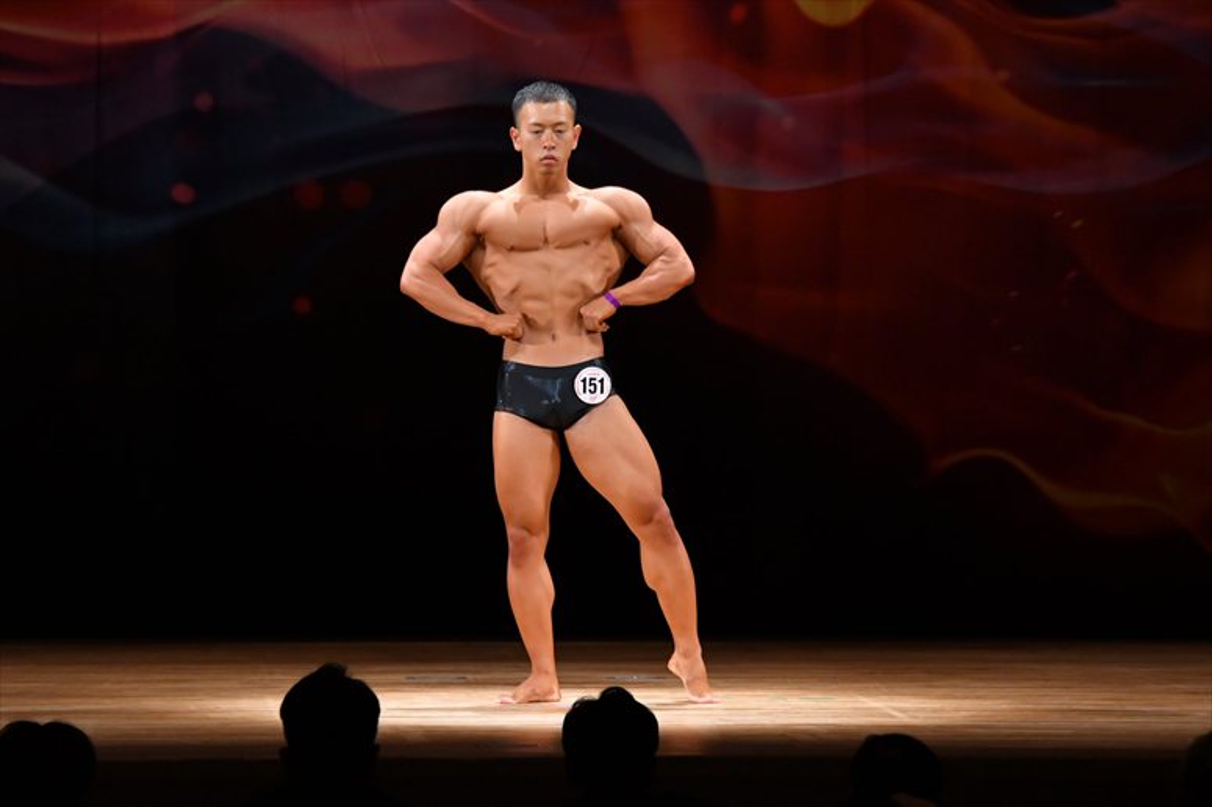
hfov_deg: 9.5
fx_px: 7302
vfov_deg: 6.3
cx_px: 606
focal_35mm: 217
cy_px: 404
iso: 3200
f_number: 5.6
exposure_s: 1/400
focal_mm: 145
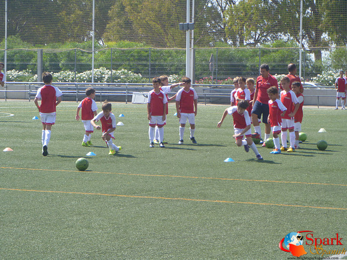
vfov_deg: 10.6
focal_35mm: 140
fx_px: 1403
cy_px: 130
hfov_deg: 14.1
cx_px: 174
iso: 160
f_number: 5.9
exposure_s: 1/320
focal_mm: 25.2
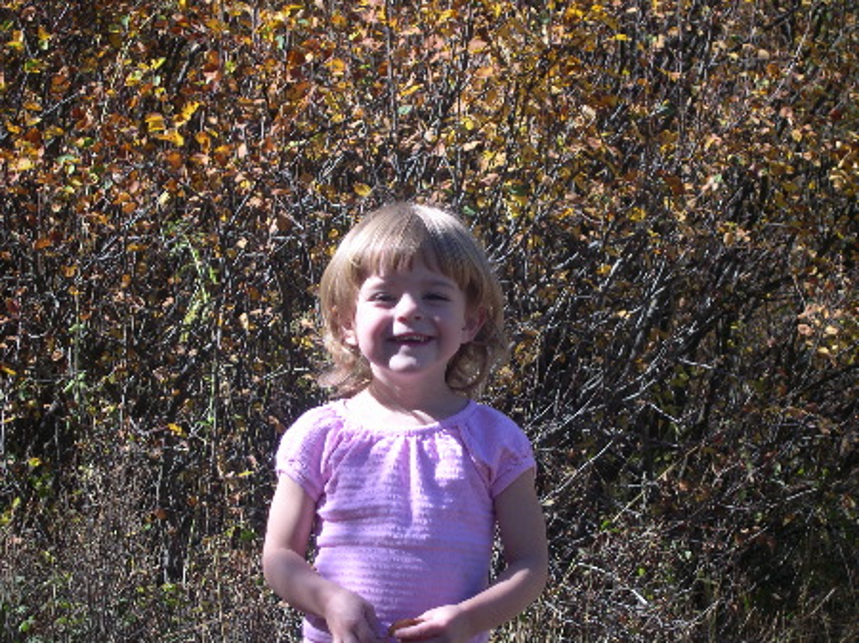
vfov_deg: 13.0
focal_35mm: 114
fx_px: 2827
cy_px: 322
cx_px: 430
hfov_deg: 17.3
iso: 100
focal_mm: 24
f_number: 4.9
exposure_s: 1/215
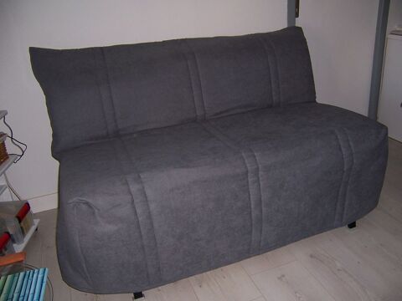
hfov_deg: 55.4
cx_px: 201
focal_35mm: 33
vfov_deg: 42.9
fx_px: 383
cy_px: 150
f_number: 2.8
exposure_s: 1/60
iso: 80
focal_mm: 5.5
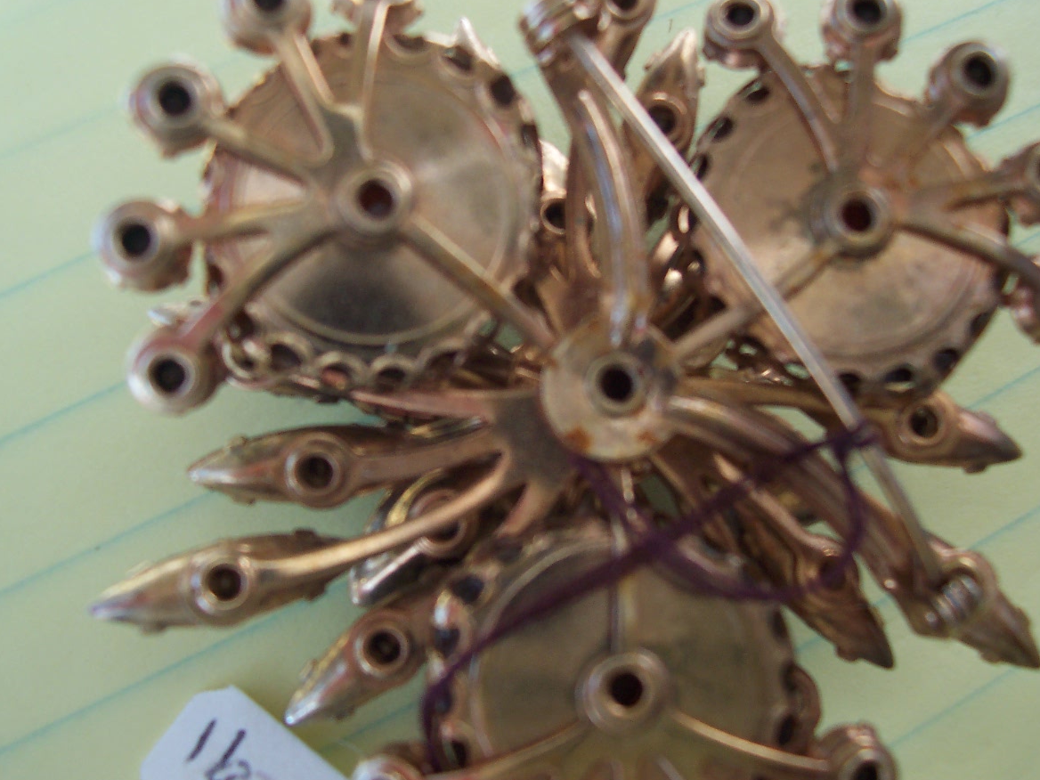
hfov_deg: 49.0
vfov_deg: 37.7
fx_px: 1142
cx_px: 531
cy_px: 396
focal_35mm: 38
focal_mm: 5.6
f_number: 2.8
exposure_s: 1/350
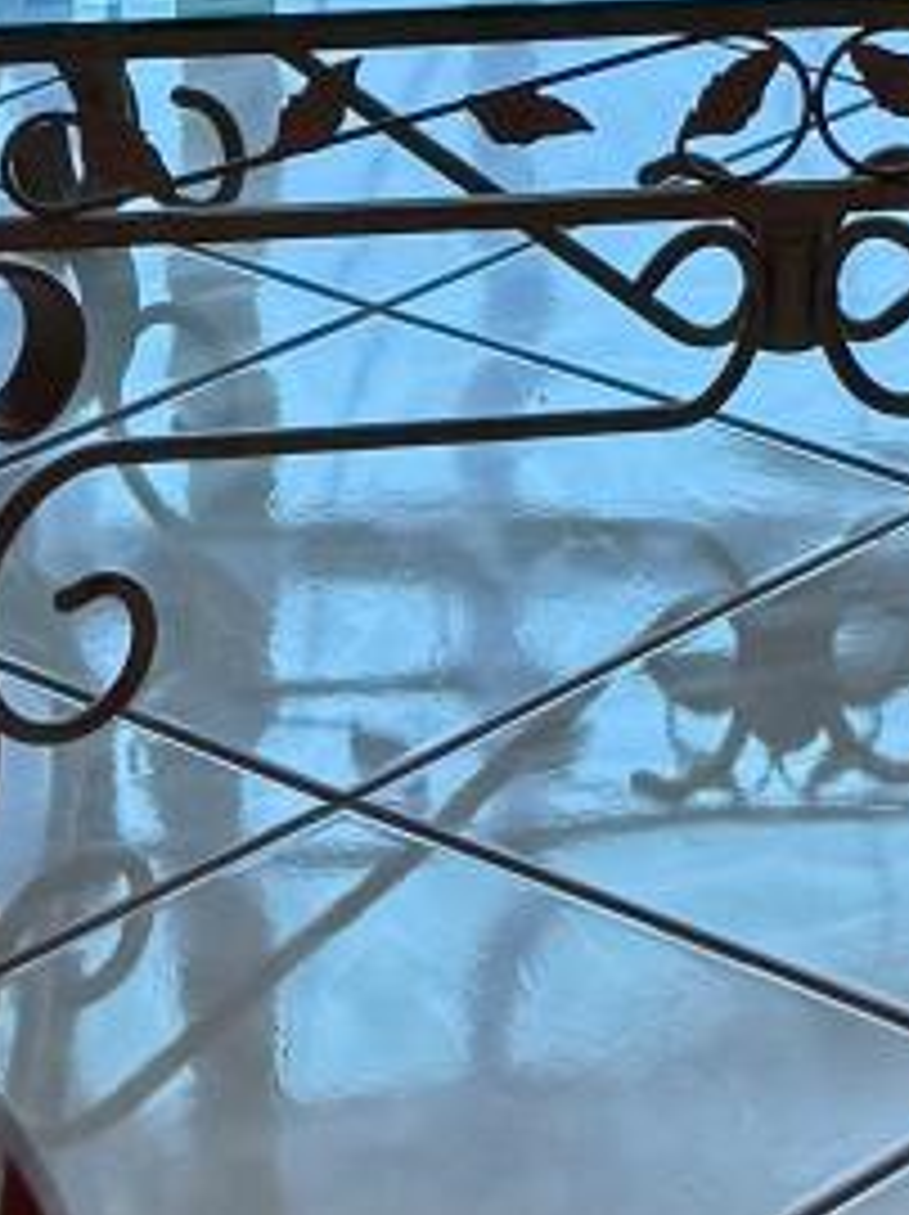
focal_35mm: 178
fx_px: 6242
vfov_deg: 9.9
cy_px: -1602
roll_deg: -1.8
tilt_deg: -4.1
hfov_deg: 8.0
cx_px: 1692
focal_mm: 6.76
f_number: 1.78
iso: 80
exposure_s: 1/122
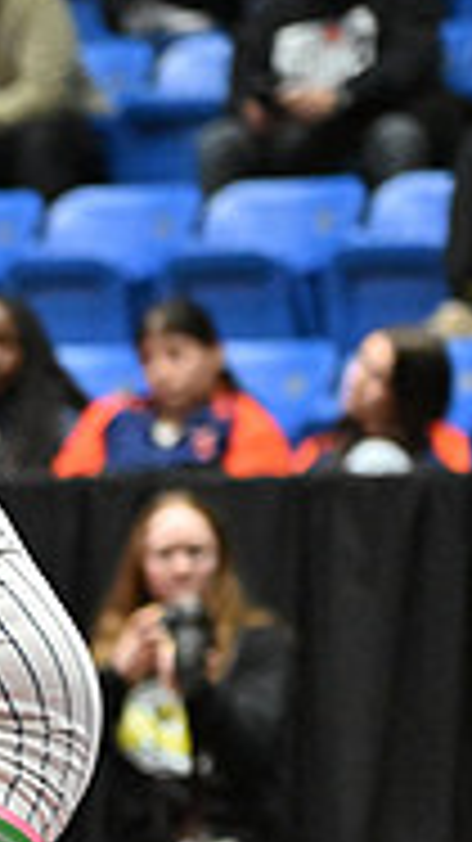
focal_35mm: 341
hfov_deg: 3.5
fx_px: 7598
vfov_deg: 6.3
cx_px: -724
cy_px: 660
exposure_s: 1/1250
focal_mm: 105
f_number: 2.8
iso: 6400
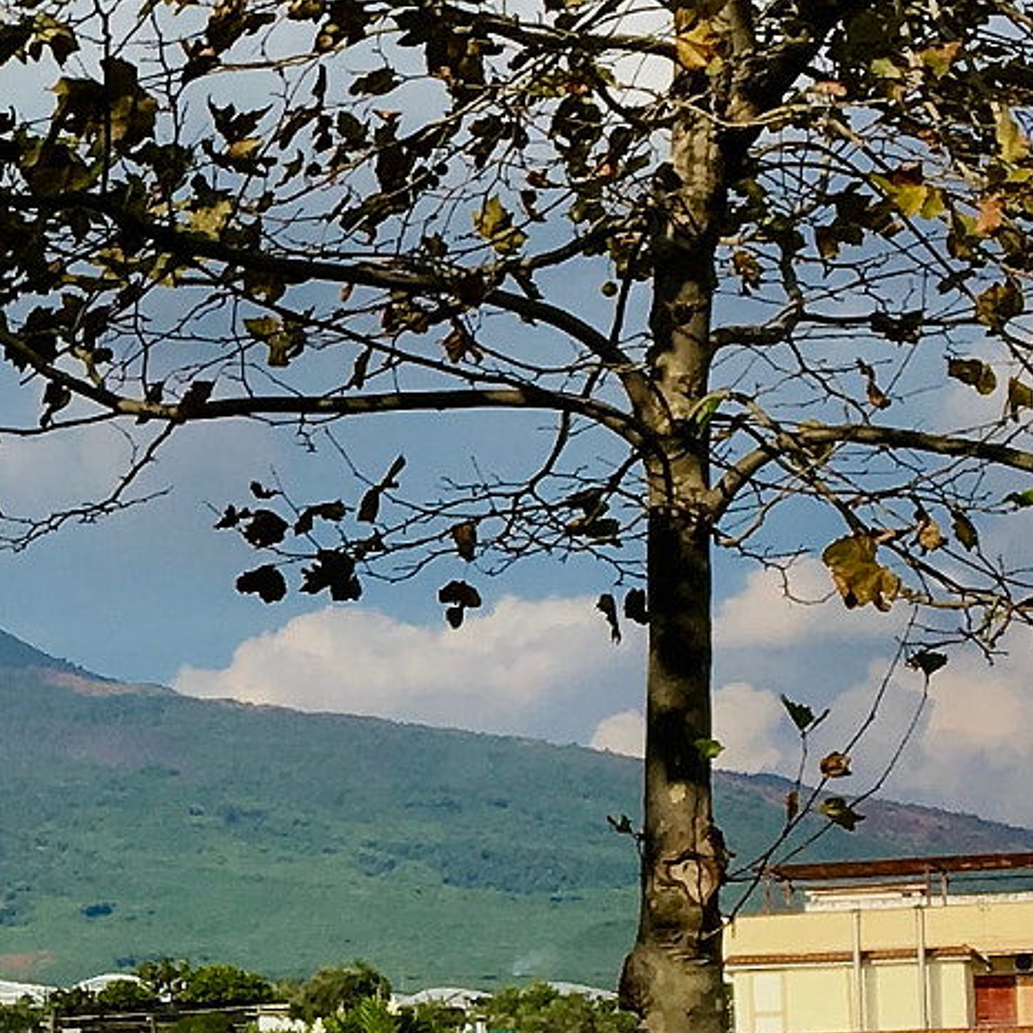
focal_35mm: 88
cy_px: 177
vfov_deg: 19.5
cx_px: -213
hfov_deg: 18.7
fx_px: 2971
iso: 25
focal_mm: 4.15
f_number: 2.2
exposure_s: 1/2024
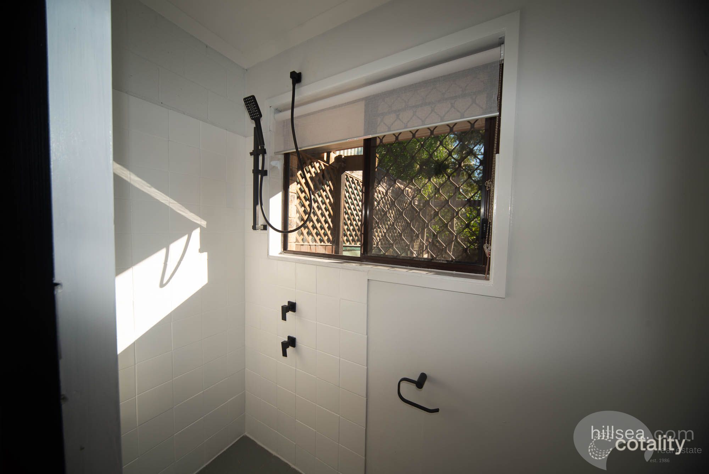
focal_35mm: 12
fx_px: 236
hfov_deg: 112.6
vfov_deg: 90.1
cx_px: 354
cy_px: 237
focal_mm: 12
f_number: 7.1
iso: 100
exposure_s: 1/200
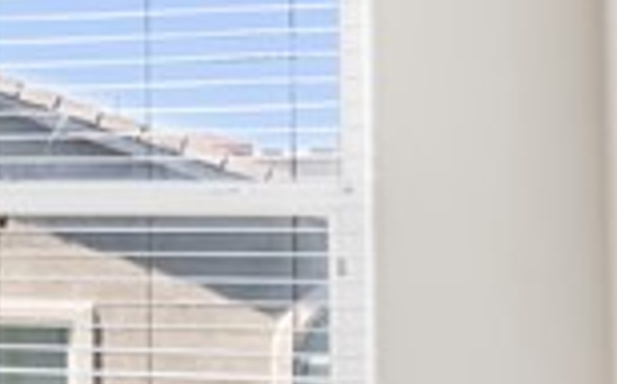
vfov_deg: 10.7
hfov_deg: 11.8
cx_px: -1090
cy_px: 196
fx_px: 2050
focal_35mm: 122
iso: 400
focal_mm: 17
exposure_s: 1/25
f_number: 8
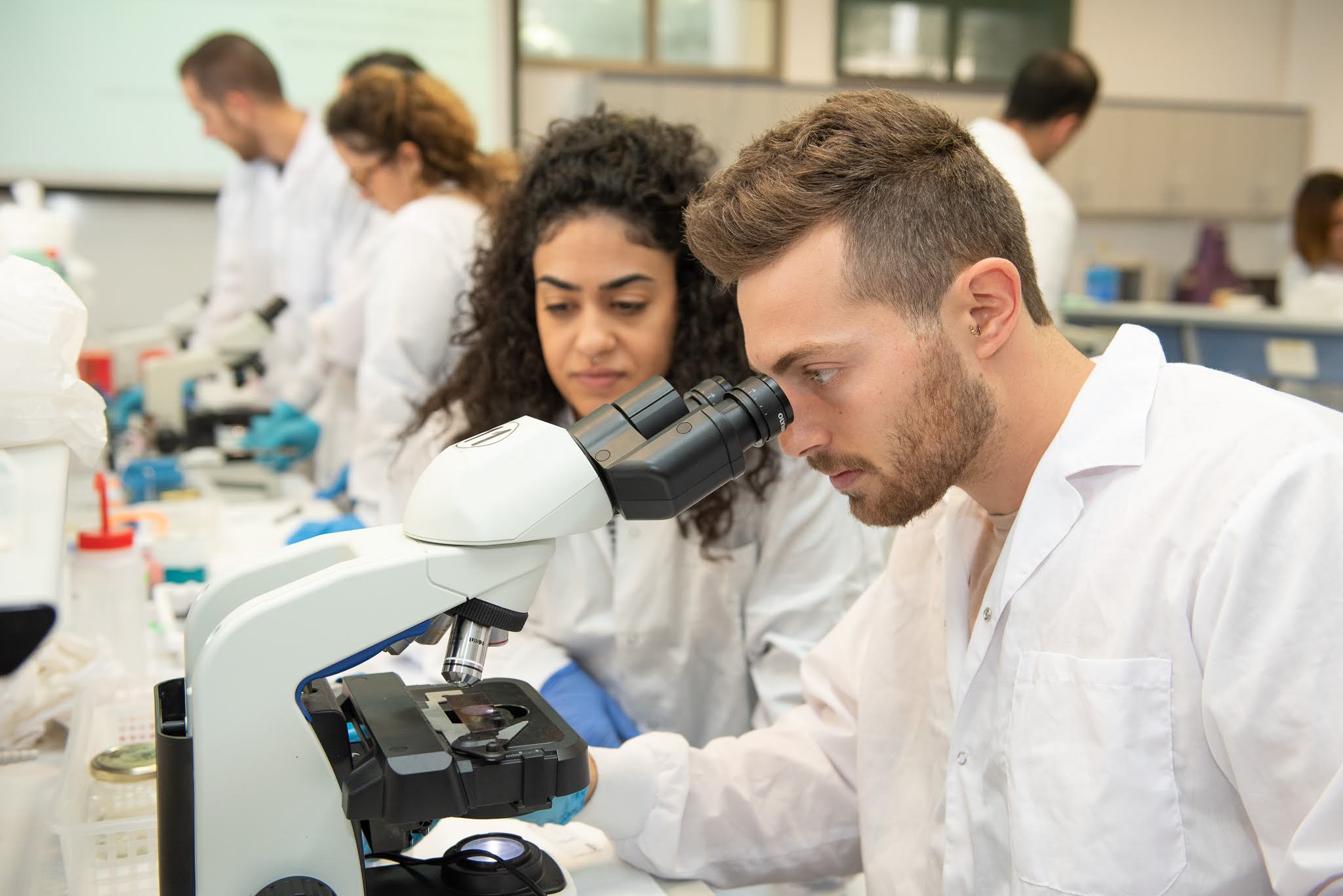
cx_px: 672
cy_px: 448
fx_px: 1418
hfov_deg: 50.7
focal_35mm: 38
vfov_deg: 35.1
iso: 500
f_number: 3.5
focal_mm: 38
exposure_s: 1/100
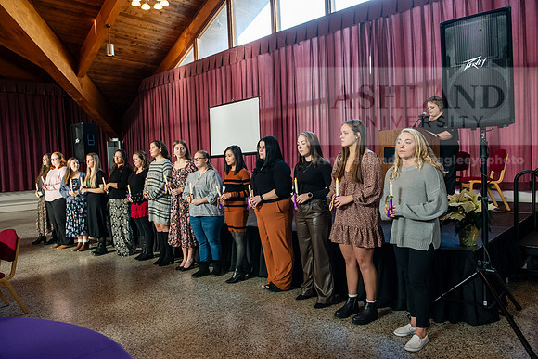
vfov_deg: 48.0
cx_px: 269
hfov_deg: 67.4
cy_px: 180
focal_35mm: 27
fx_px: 404
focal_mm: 27
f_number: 4
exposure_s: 1/200
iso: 2000
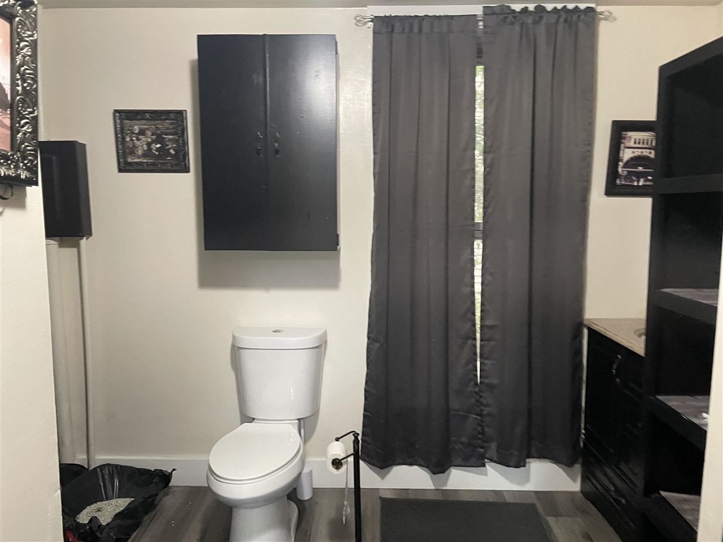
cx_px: 362
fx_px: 543
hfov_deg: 67.3
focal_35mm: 26
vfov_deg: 53.1
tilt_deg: -8.4
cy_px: 271
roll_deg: +1.1
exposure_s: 1/45
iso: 500
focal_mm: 4.2
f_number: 1.6
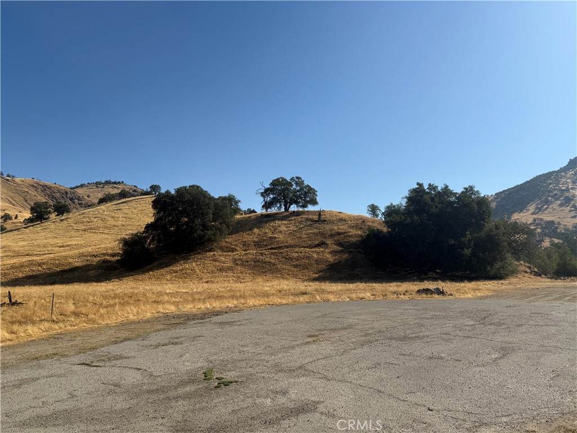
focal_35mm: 24
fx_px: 400
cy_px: 216
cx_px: 288
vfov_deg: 56.8
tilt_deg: +9.1
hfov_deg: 71.6
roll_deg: +0.4
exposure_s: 1/8130
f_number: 1.78
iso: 80
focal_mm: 6.76
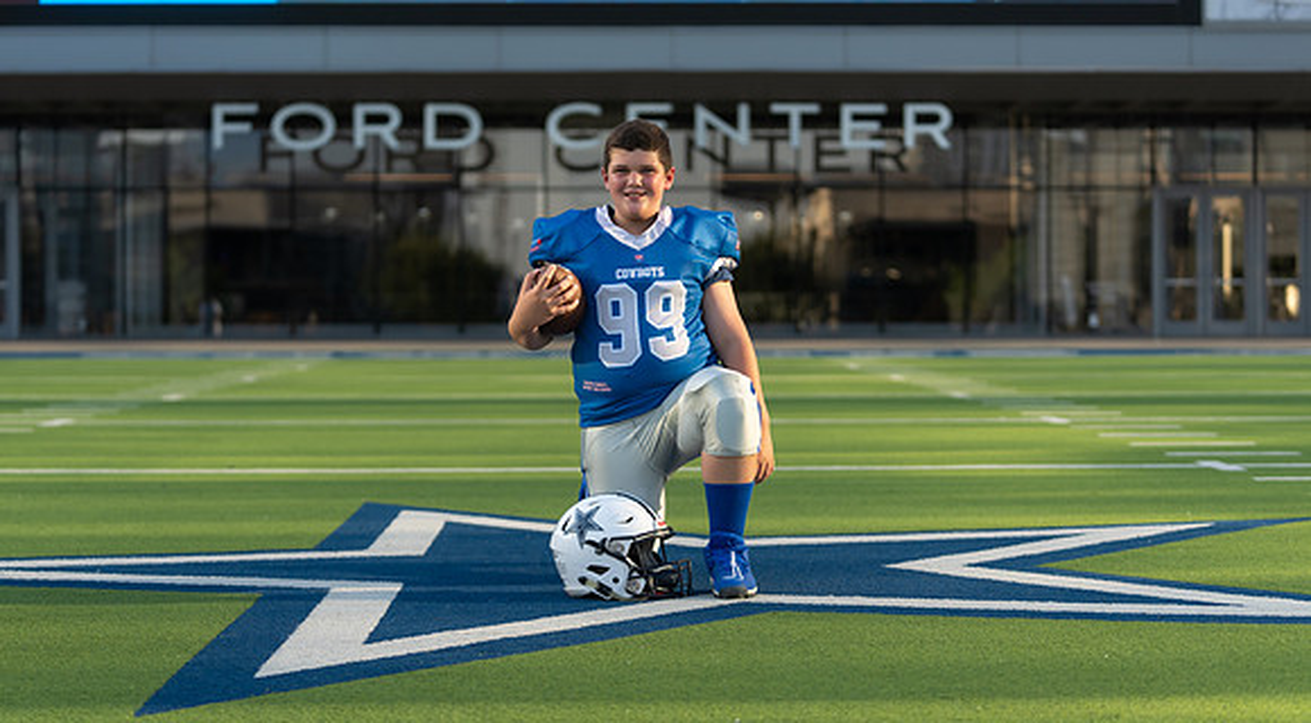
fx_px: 2819
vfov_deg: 14.6
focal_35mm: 81
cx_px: 647
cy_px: 318
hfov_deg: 26.2
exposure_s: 1/640
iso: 100
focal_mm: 76
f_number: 2.8
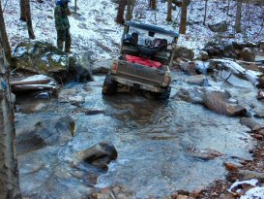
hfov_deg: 48.6
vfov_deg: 37.4
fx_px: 290
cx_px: 103
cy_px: 70
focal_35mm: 38
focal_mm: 5
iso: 100
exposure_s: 1/30
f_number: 3.7
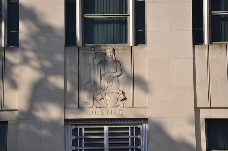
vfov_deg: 8.7
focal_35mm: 158
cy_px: 76
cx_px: 114
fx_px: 996
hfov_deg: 13.1
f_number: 8
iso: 200
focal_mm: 105
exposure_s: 1/250
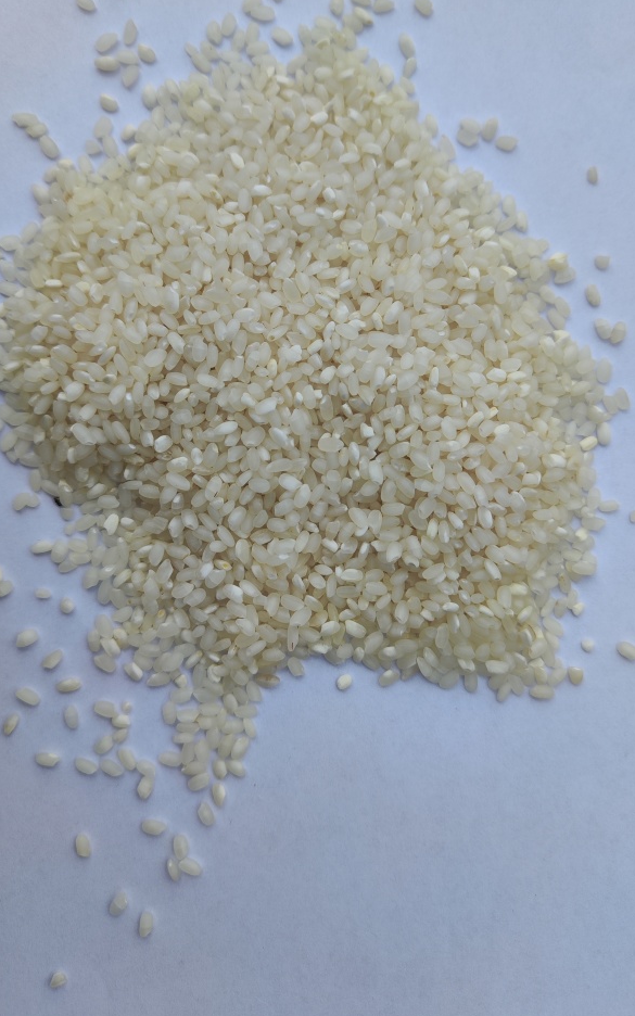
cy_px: 464
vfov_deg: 64.5
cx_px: 329
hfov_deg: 43.1
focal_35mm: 29
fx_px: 803
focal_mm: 5.59
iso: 50
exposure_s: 1/1173
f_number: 1.88
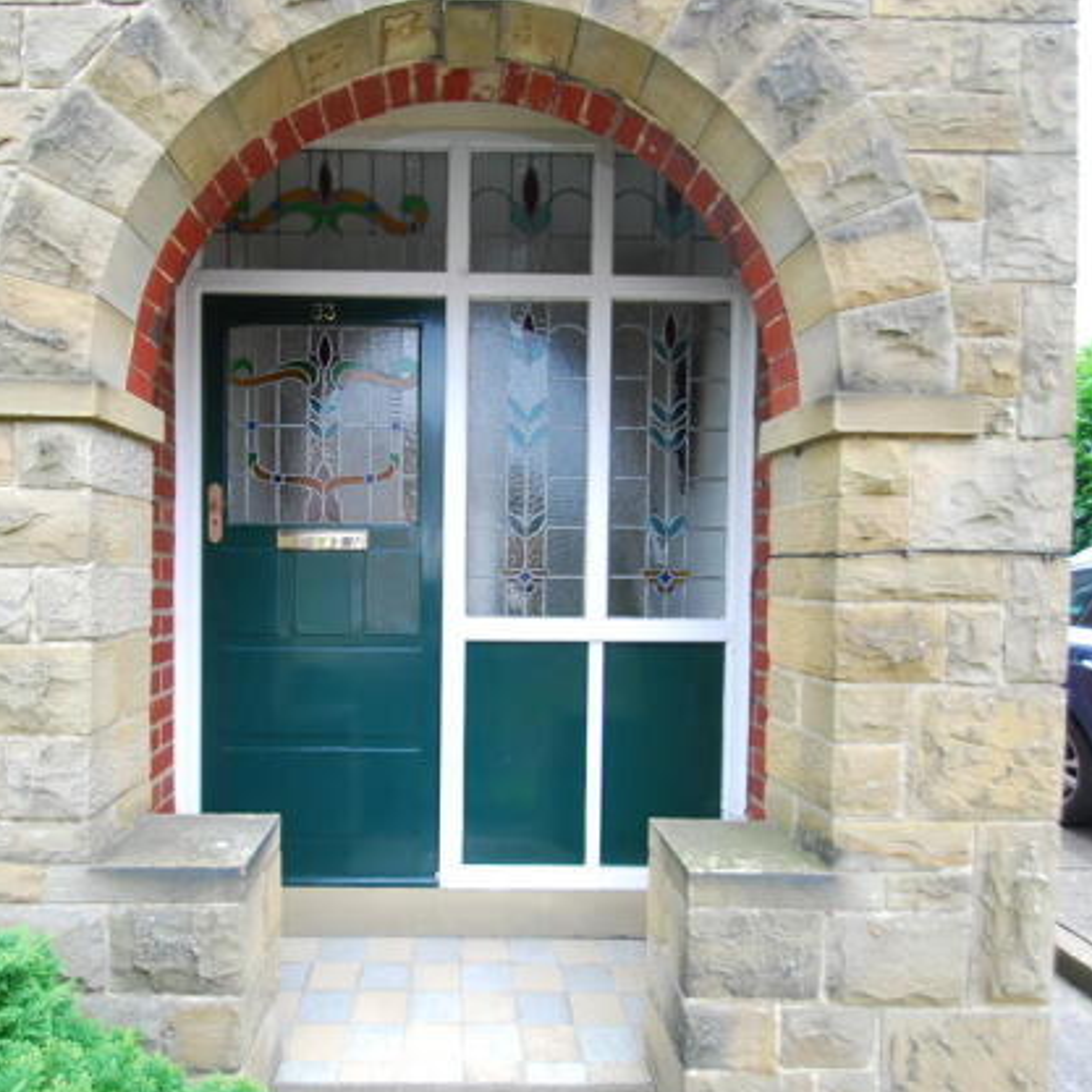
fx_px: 714
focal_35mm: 20
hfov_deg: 74.4
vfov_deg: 74.8
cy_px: 564
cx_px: 465
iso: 200
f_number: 4.5
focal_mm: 10
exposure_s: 1/125
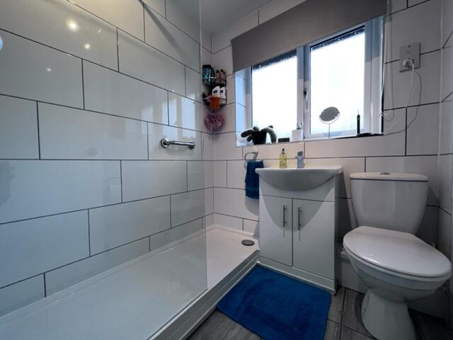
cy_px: 170
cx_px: 226
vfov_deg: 89.9
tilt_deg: -2.4
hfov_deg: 106.2
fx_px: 170
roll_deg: +0.2
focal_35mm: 13
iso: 125
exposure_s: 1/100
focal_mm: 1.57
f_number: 1.8
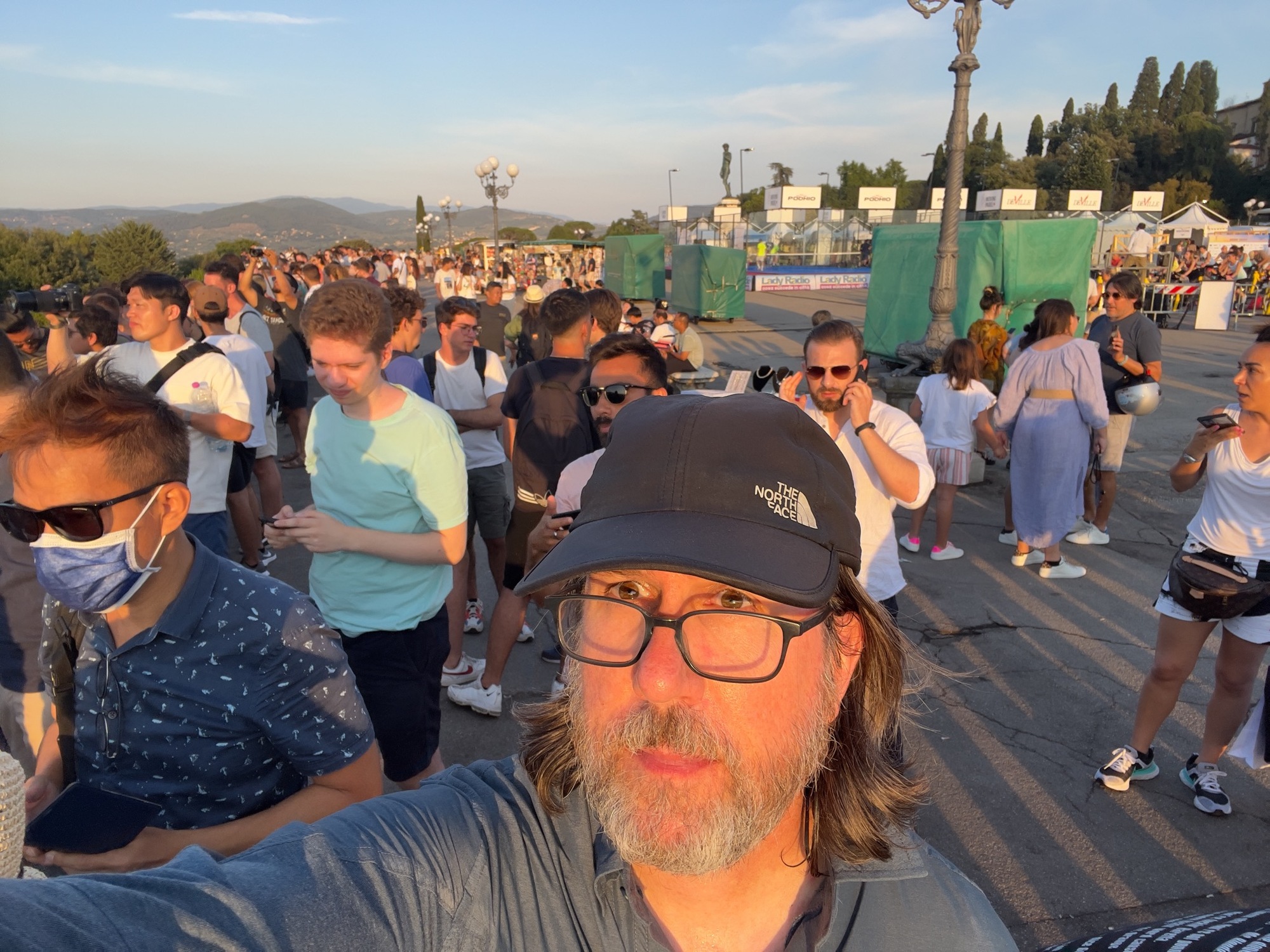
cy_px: 476
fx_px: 844
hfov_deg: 73.9
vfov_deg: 58.9
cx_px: 635
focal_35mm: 23
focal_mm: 2.71
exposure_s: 1/241
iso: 32
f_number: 2.2
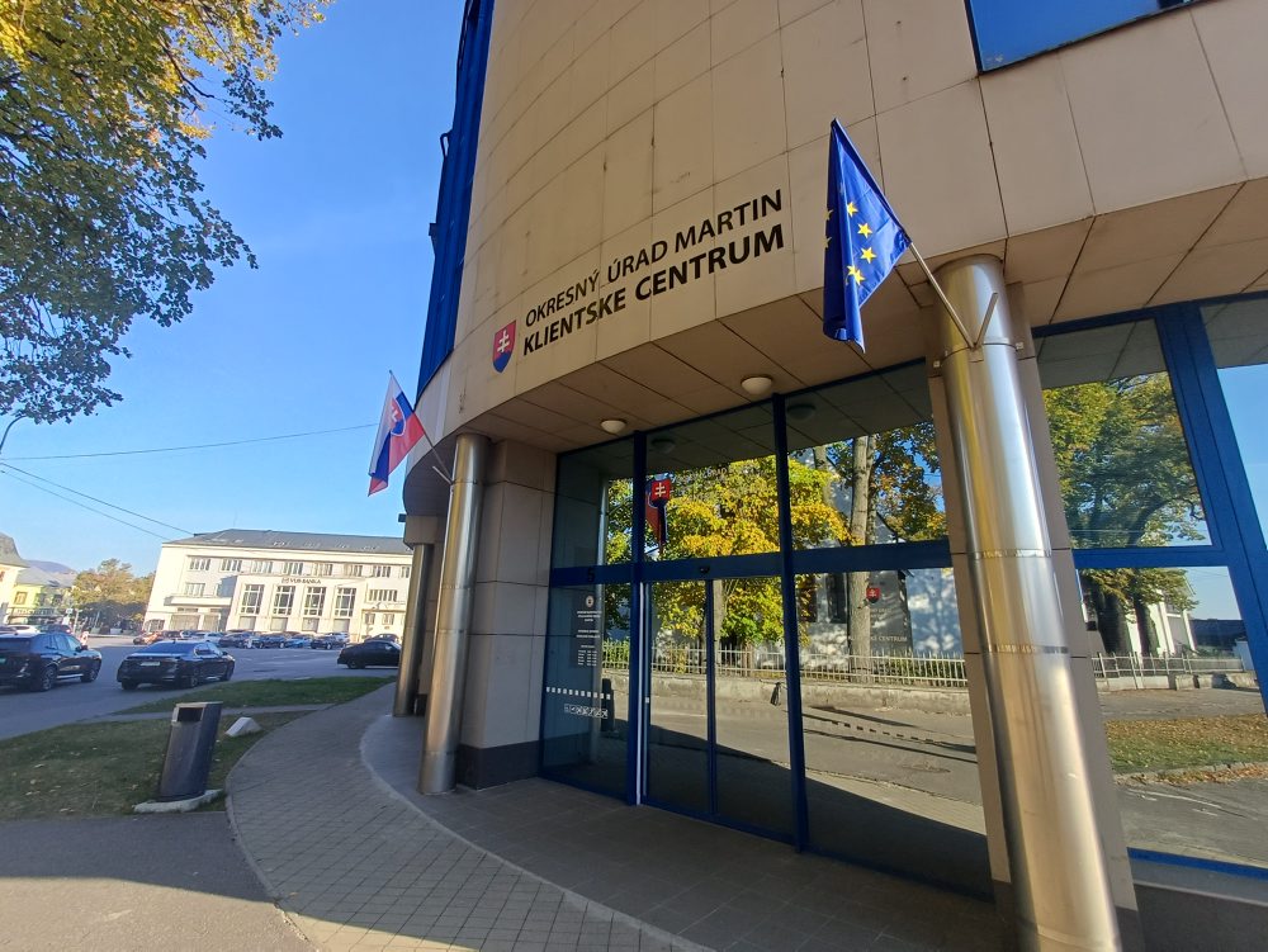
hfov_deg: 94.5
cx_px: 634
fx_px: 586
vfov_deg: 78.2
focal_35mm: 16
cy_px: 476
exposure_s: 1/365
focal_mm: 1.64
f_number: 2.2
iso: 40
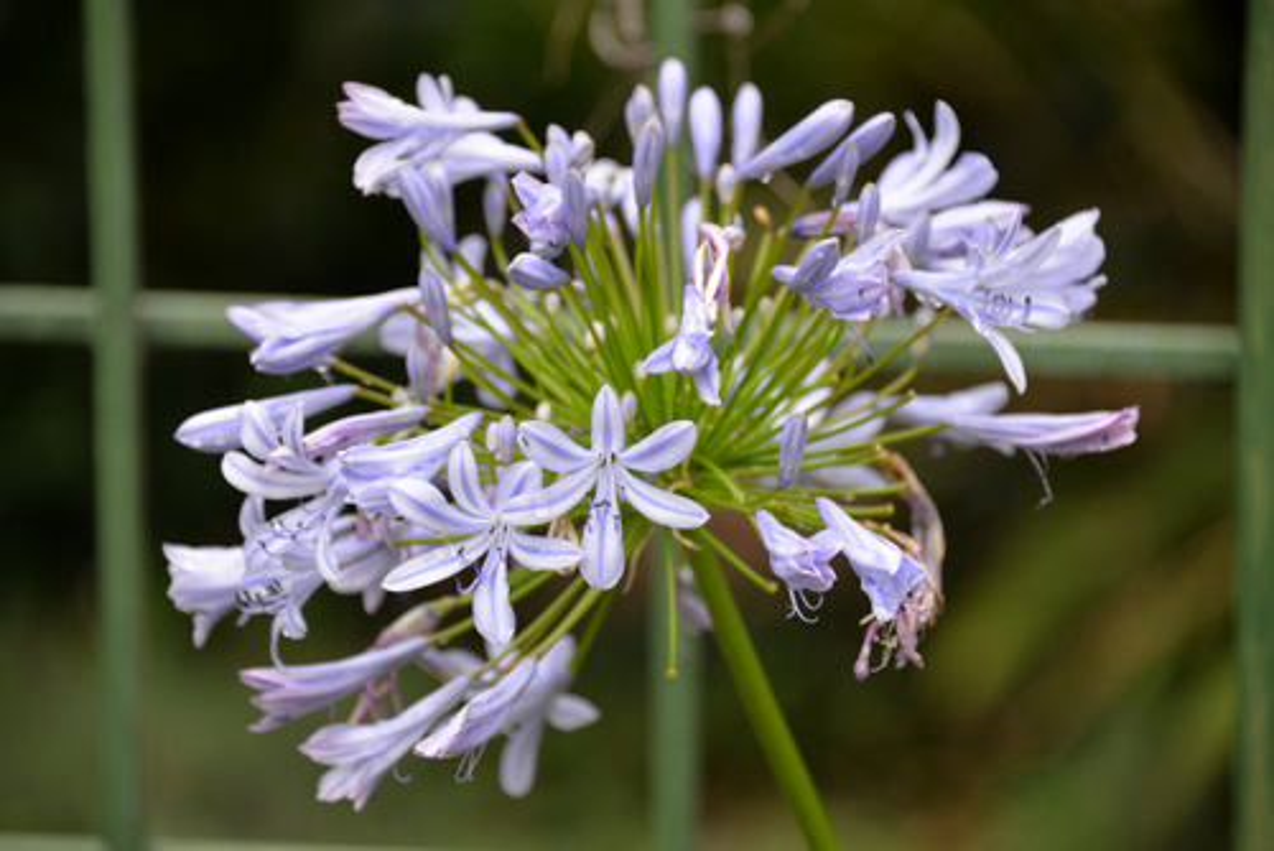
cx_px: 637
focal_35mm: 230
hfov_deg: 8.9
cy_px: 426
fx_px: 8144
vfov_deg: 6.0
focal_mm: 230
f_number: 5.6
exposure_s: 1/1000
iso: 800
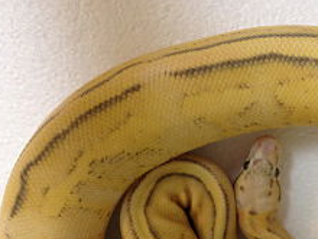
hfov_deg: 31.4
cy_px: 204
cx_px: 252
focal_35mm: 60
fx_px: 551
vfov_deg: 23.9
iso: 160
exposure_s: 1/20
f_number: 2.4
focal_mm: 4.13
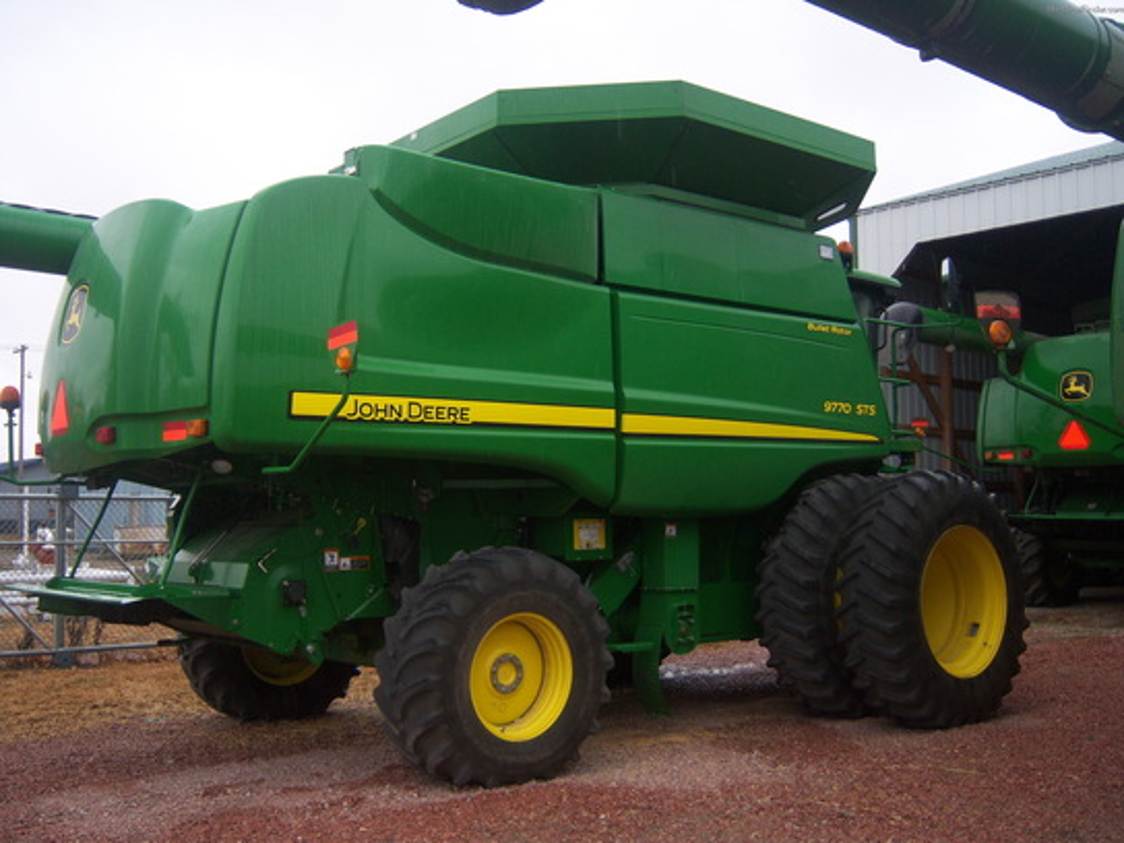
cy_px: 422
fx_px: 1169
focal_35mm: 36
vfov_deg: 39.7
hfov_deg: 51.4
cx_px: 562
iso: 80
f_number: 2.8
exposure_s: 1/200
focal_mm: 7.5
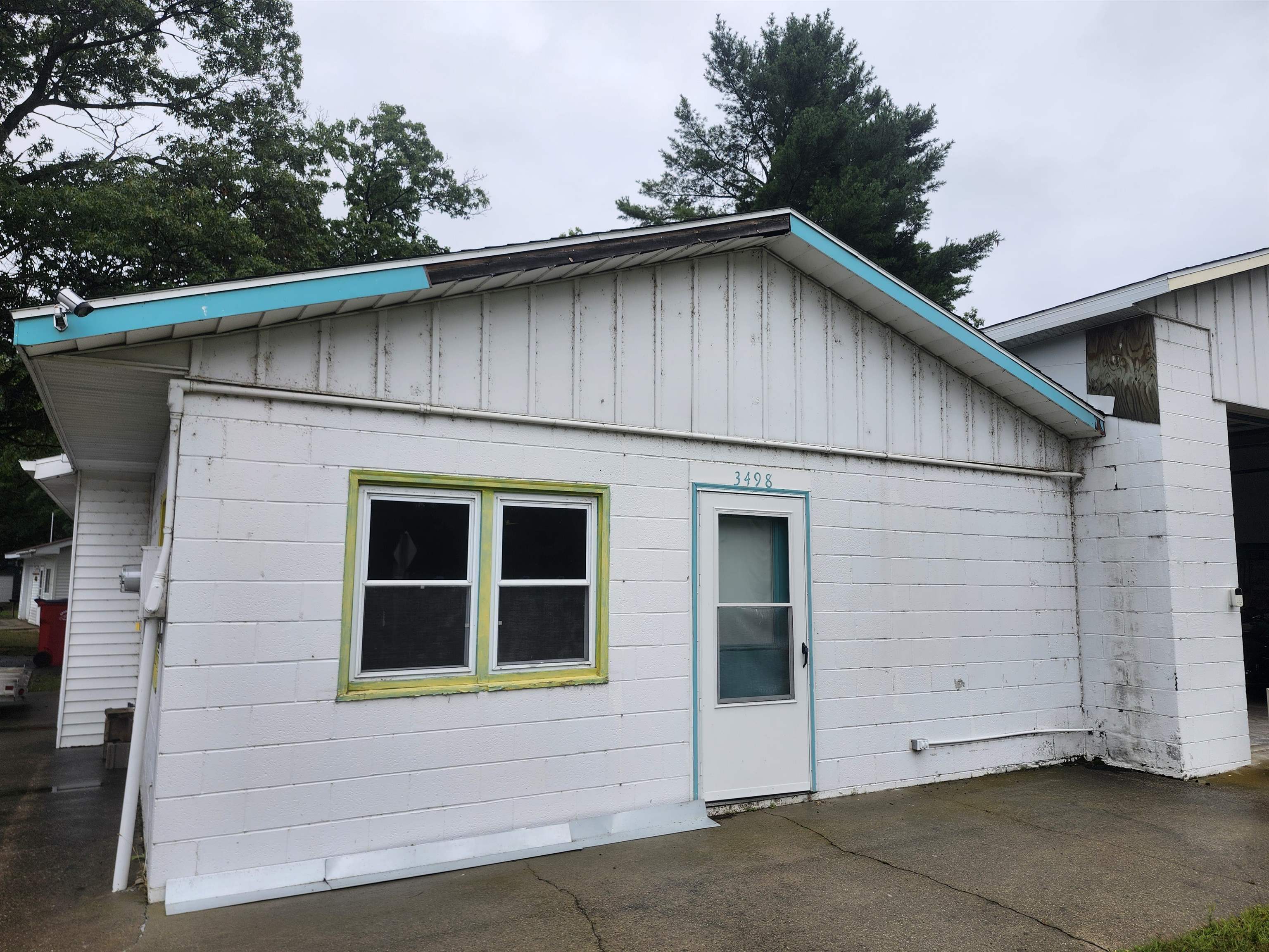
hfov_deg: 73.9
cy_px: 476
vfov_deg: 58.9
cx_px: 634
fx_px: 843
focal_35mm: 23
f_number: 1.8
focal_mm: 5.54
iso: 25
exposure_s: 1/887
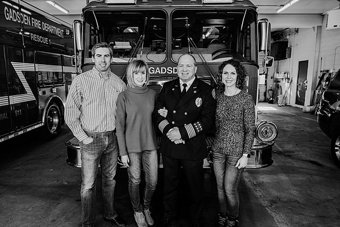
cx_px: 165
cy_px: 122
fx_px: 255
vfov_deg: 47.9
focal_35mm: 27
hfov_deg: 67.4
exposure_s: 1/250
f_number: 3.2
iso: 250
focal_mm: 24
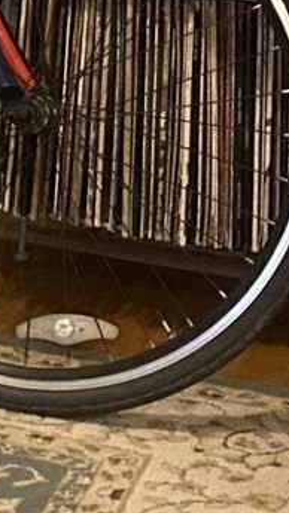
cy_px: -293
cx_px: -499
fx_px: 2289
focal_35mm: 168
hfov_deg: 6.7
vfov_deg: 12.1
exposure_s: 1/30
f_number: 1.8
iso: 640
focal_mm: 4.25
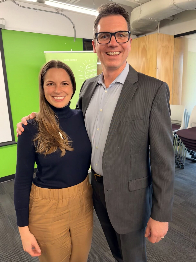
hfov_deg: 56.8
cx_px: 98
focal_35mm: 24
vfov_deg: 71.6
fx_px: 181
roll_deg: +1.2
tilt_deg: -11.1
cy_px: 131
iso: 250
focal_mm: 6.76
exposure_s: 1/60
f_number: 1.78
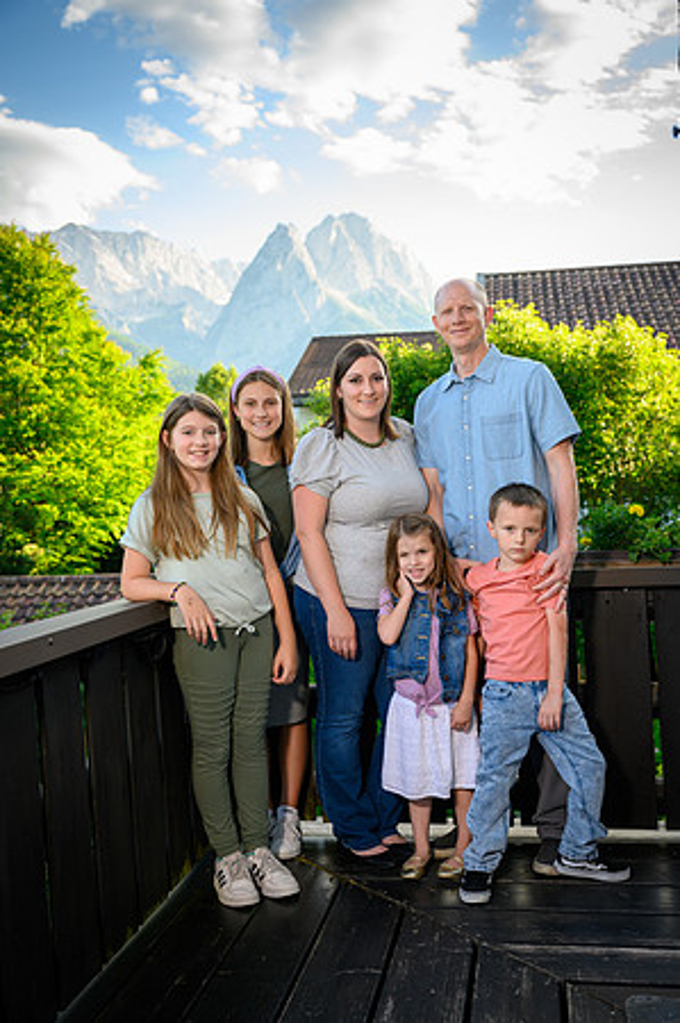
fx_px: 1022
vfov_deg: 53.2
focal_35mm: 36
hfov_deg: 36.8
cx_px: 340
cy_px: 512
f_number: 3.5
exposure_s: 1/640
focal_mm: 36
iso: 400
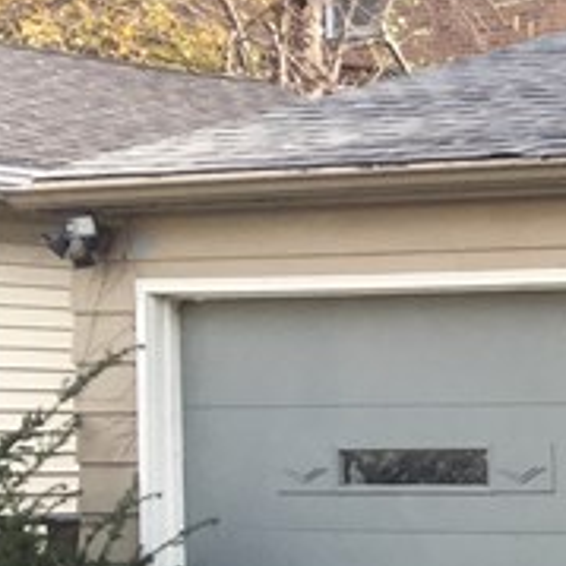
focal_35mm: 147
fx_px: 2719
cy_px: 563
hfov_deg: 9.6
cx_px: 1603
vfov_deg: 11.8
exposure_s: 1/214
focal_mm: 4.15
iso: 25
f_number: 2.2
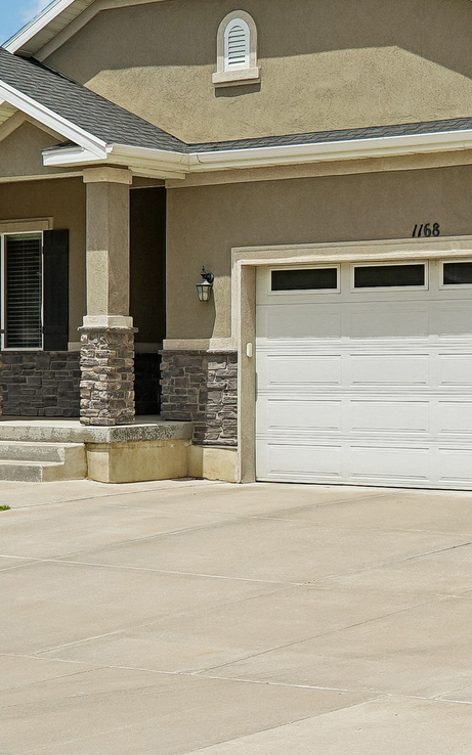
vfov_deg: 25.2
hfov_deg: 15.6
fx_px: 1688
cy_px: 376
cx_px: 486
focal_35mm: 82
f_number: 8
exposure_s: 1/500
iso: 100
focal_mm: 29
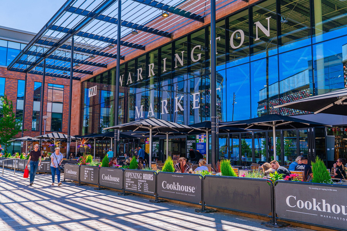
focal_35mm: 33
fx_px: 318
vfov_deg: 40.0
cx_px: 174
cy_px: 116
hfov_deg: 57.2
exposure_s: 1/640
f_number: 4.5
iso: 125
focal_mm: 33
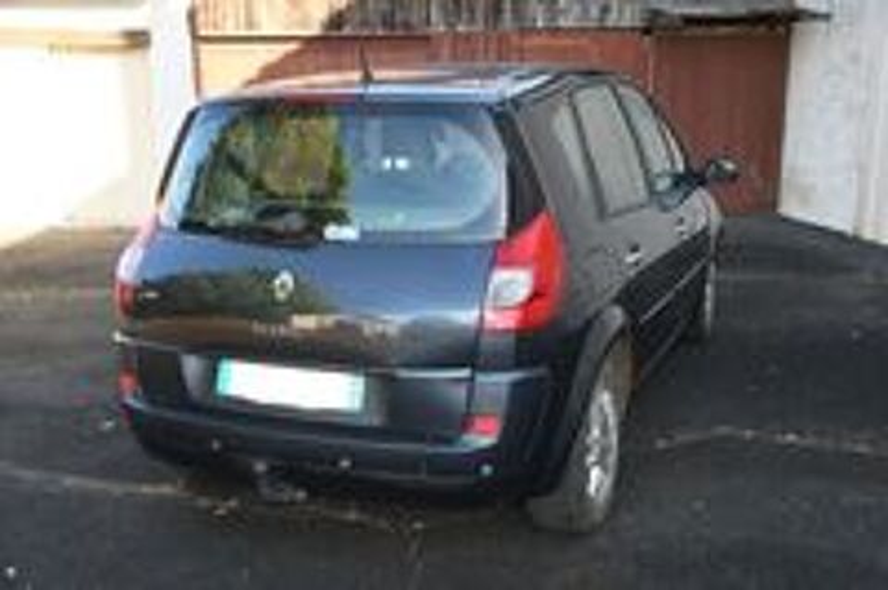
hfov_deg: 49.6
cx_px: 444
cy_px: 295
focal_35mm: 39
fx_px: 961
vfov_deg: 34.1
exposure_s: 1/100
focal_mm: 26
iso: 100
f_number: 4
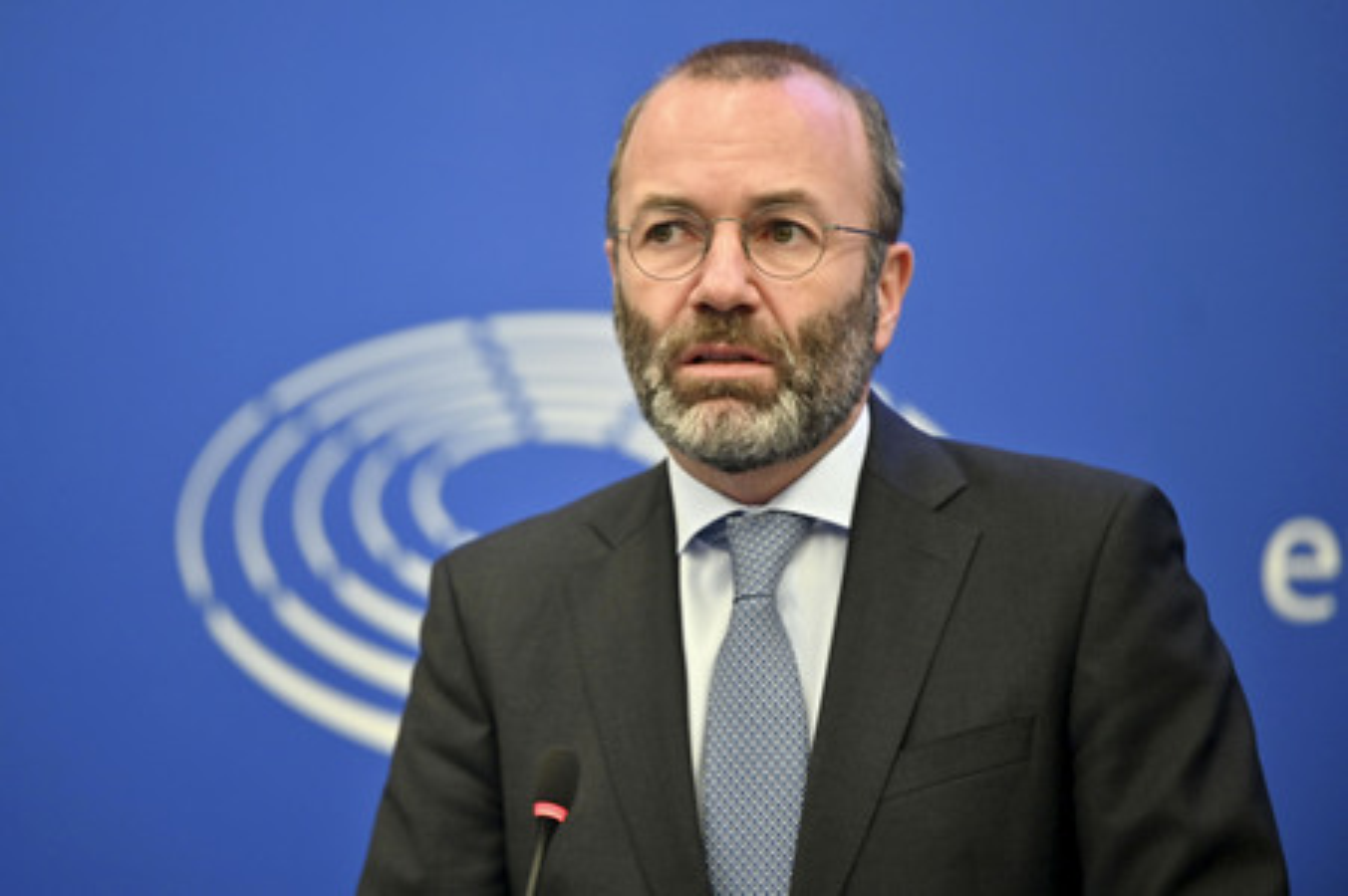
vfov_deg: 6.9
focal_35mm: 200
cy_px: 448
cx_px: 674
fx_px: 7483
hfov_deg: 10.3
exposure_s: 1/160
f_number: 2.8
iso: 640
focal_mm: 200
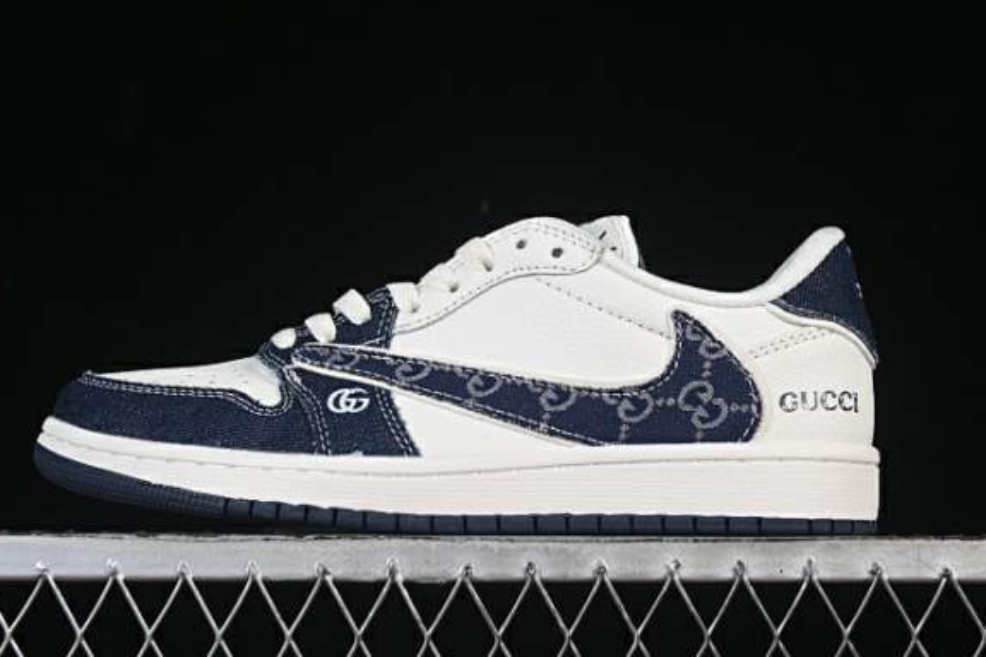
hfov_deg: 21.5
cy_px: 279
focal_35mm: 95
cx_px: 462
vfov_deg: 14.4
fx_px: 2602
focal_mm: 50
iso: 160
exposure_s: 1/80
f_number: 8
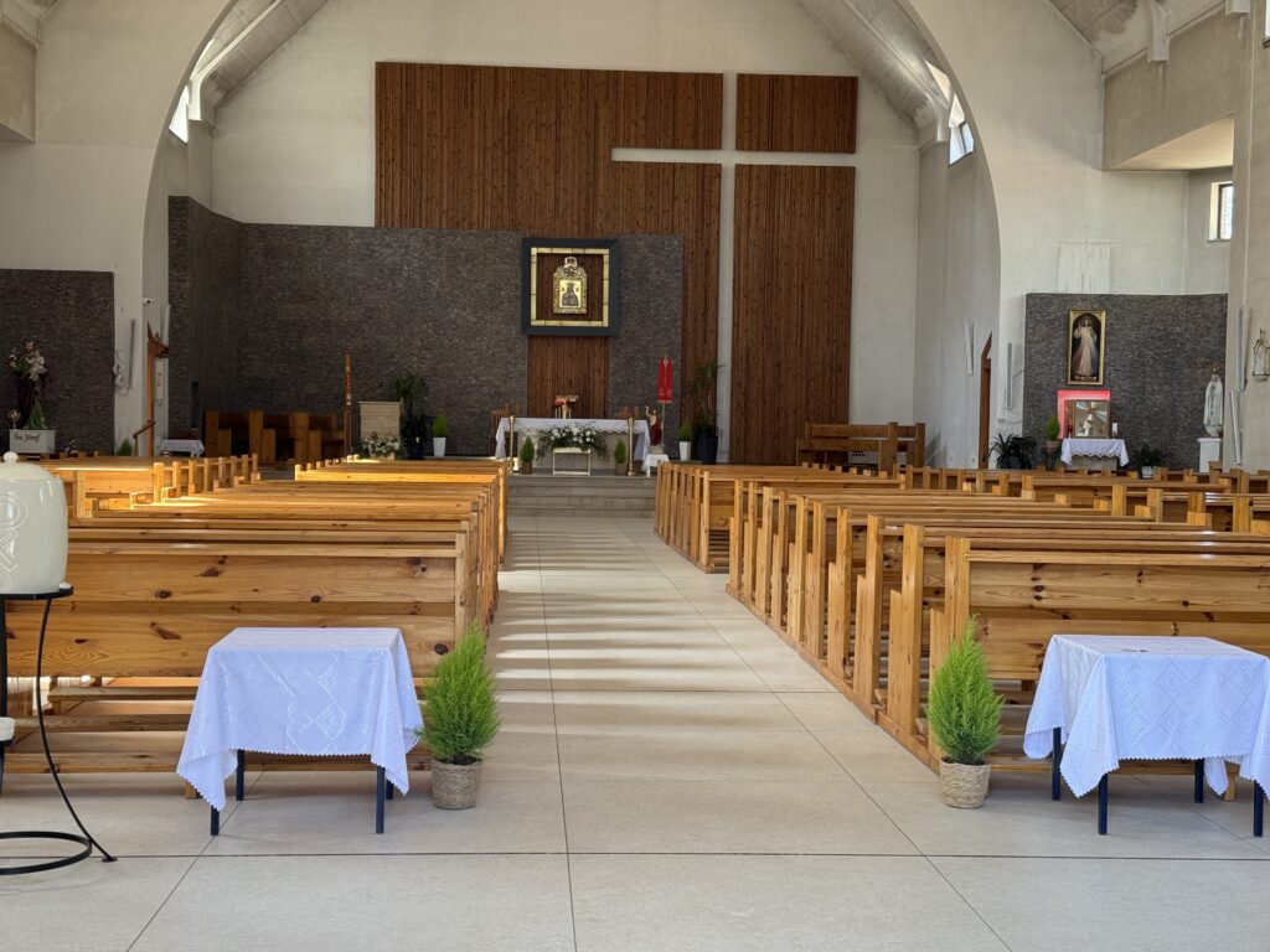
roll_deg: -1.0
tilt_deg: -1.7
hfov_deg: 39.7
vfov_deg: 30.3
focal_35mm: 48
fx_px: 1761
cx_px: 635
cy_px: 476
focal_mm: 6.76
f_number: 1.78
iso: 200
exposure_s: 1/81
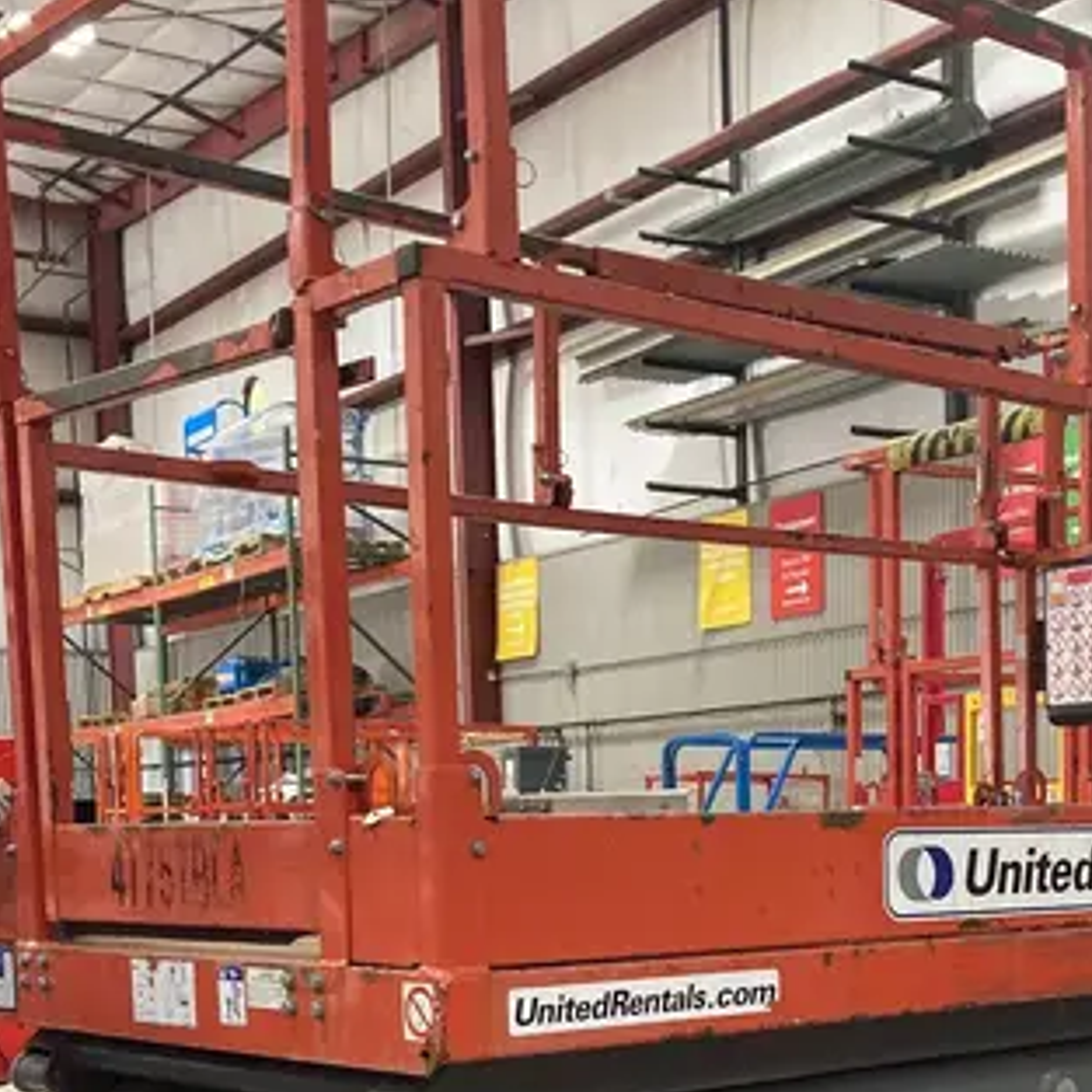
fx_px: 2070
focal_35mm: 58
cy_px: 1052
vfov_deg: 28.0
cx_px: 698
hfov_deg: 29.4
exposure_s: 1/60
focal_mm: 3.99
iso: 200
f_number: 1.8
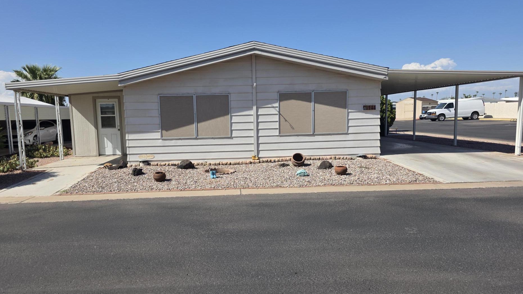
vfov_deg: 42.9
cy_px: 158
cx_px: 245
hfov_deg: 69.8
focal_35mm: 27
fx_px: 374
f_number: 1.7
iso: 80
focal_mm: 6.3
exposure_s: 1/6355
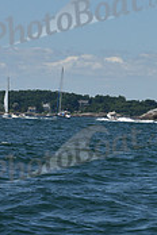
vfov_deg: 7.2
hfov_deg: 4.8
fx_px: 1858
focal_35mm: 284
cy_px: -73
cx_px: 248
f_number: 10
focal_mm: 85
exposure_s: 1/1000
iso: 250
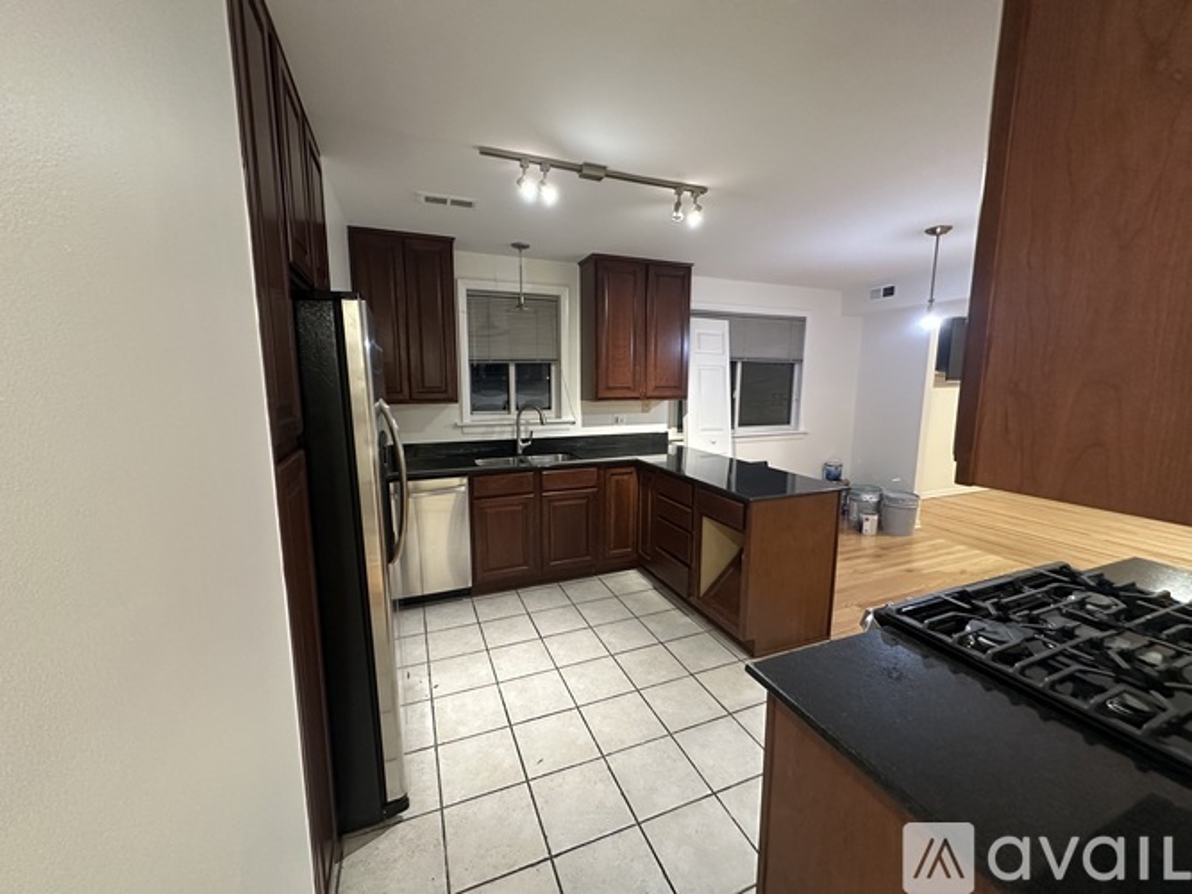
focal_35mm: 14
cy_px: 447
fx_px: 482
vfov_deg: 85.7
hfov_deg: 102.1
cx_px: 596
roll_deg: -0.3
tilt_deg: -7.8
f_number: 2.2
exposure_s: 1/60
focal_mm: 2.22
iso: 800
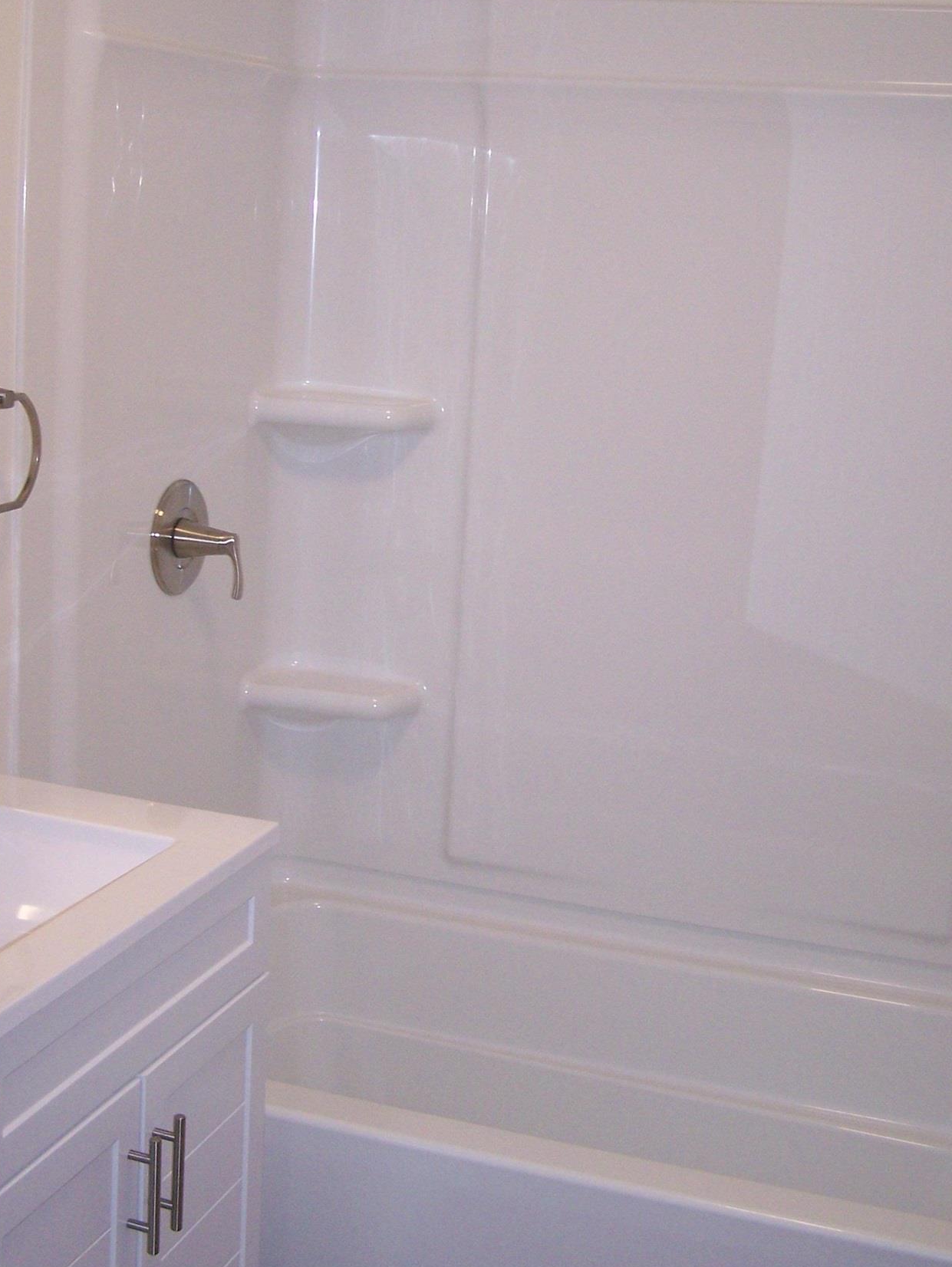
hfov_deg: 27.5
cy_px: 486
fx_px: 1941
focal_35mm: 53
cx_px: 444
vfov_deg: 36.0
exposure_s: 1/60
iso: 160
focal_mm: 6.3
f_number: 2.8
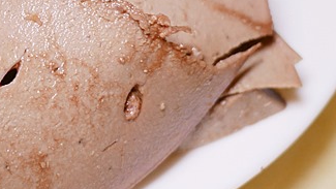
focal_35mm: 94
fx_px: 838
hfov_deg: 21.2
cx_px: -57
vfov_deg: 12.5
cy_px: -49
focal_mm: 14
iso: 200
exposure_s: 1/100
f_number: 2.5
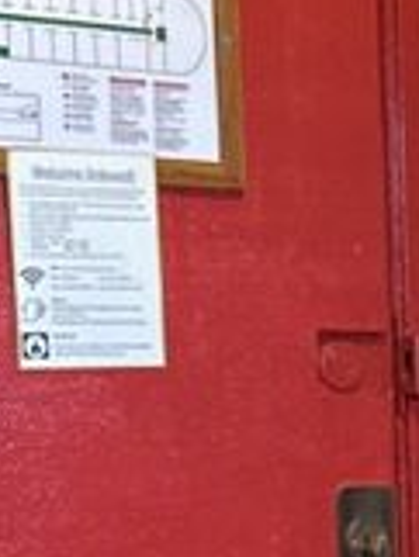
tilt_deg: -9.0
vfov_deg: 12.8
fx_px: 2402
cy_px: 747
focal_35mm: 149
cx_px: 900
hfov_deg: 9.2
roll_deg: -1.6
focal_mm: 6.86
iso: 320
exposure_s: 1/50
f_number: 1.78
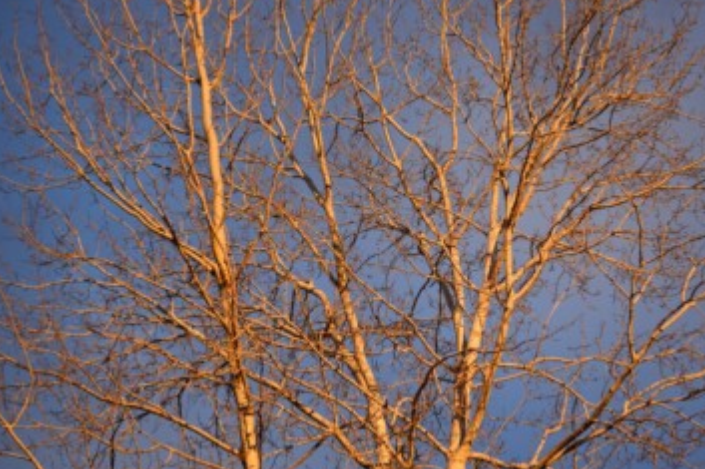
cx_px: 385
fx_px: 1831
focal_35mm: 94
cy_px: 236
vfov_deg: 14.6
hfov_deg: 21.8
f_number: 4.5
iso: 400
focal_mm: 55
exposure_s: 1/1000
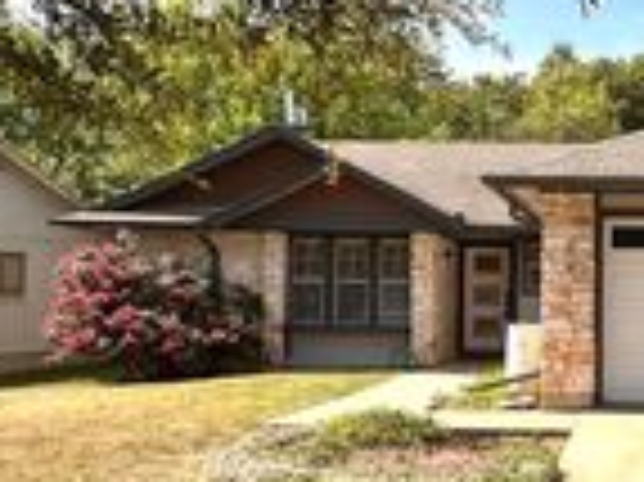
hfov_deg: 34.9
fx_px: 911
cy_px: 286
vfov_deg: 29.6
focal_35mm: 49
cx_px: 662
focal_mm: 2.22
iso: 50
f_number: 2.2
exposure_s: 1/1984
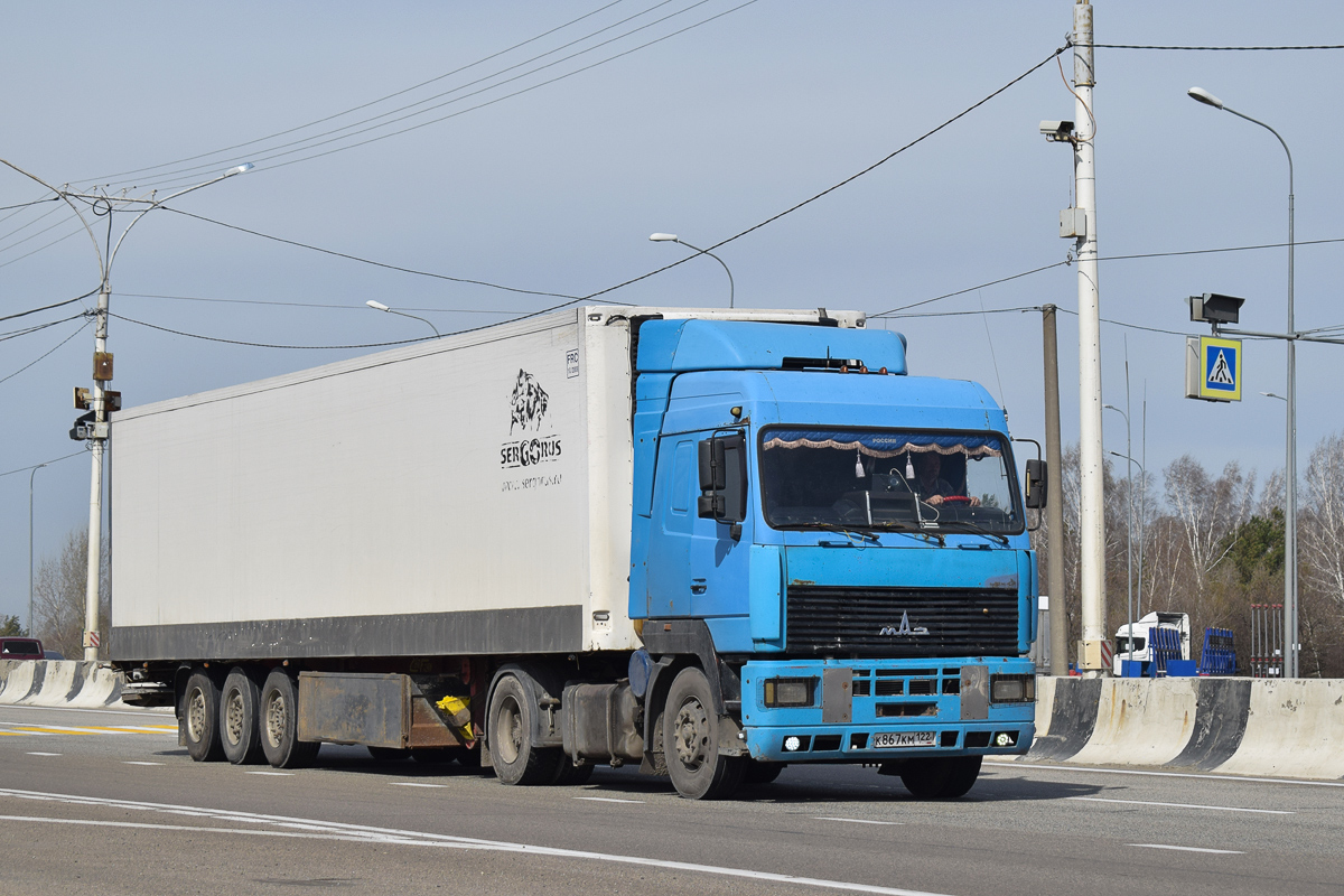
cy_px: 448
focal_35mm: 82
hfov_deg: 24.6
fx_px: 3080
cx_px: 672
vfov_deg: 16.6
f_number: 8
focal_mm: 55
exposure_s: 1/1250
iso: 200
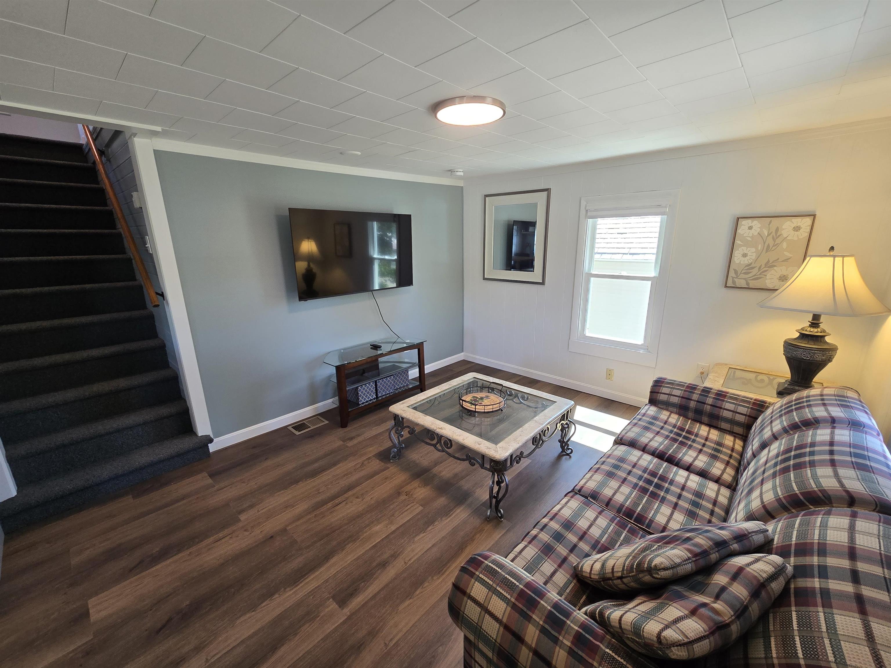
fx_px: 335
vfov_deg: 89.9
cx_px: 446
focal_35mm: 13
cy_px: 334
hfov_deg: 106.2
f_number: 2.2
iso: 80
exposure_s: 1/60
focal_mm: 2.2
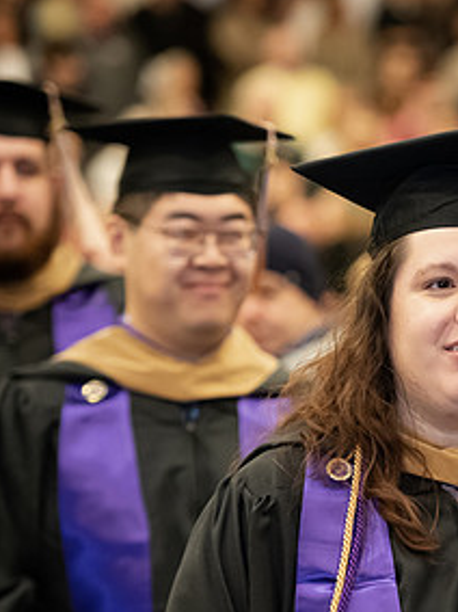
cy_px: 395
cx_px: 553
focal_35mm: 266
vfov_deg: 7.4
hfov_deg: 5.6
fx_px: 4696
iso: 2500
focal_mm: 135
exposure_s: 1/200
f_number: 3.2
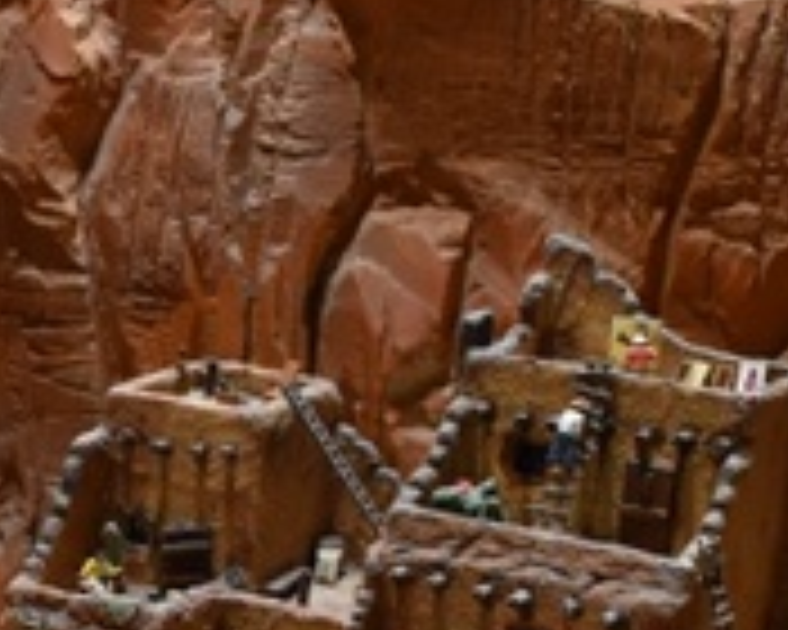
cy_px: 729
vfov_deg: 13.5
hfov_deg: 17.2
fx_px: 2589
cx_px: 180
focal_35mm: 111
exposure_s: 1/60
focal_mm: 24
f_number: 4
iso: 800
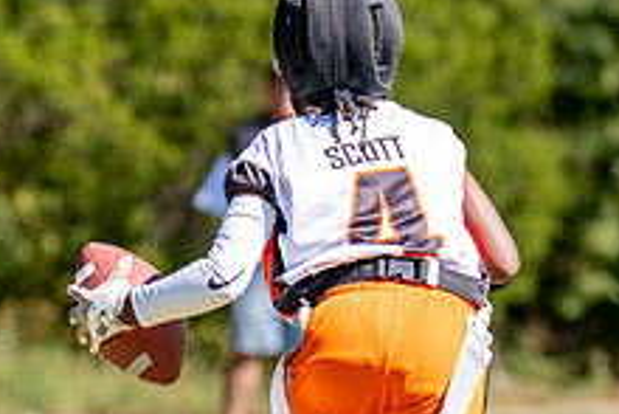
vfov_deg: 3.8
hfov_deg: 5.7
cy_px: 382
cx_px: 331
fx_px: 6263
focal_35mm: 364
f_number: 2.8
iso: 160
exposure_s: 1/2000
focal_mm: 106
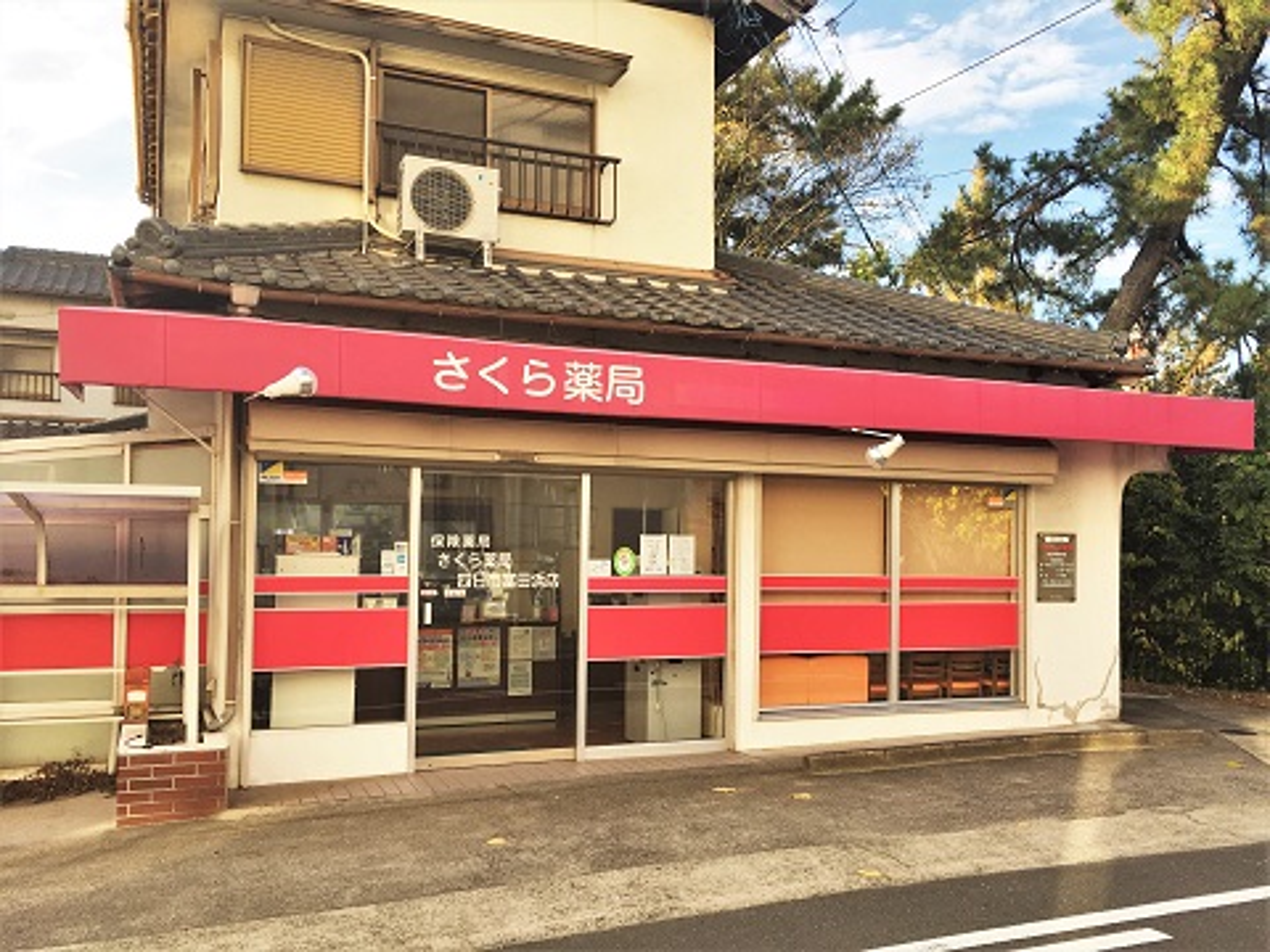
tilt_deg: -1.4
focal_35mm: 29
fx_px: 1064
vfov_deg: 48.2
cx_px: 635
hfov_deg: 61.7
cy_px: 476
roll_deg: +0.4
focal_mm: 4.15
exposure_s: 1/304
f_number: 2.2
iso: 25
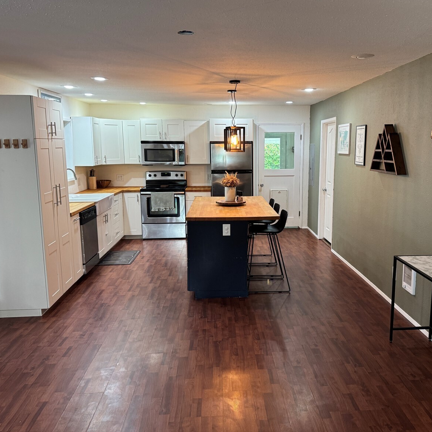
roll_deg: +0.5
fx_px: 409
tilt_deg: -9.6
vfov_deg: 55.6
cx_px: 251
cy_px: 212
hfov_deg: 55.3
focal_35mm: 29
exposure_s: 1/60
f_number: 1.78
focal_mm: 6.76
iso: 250
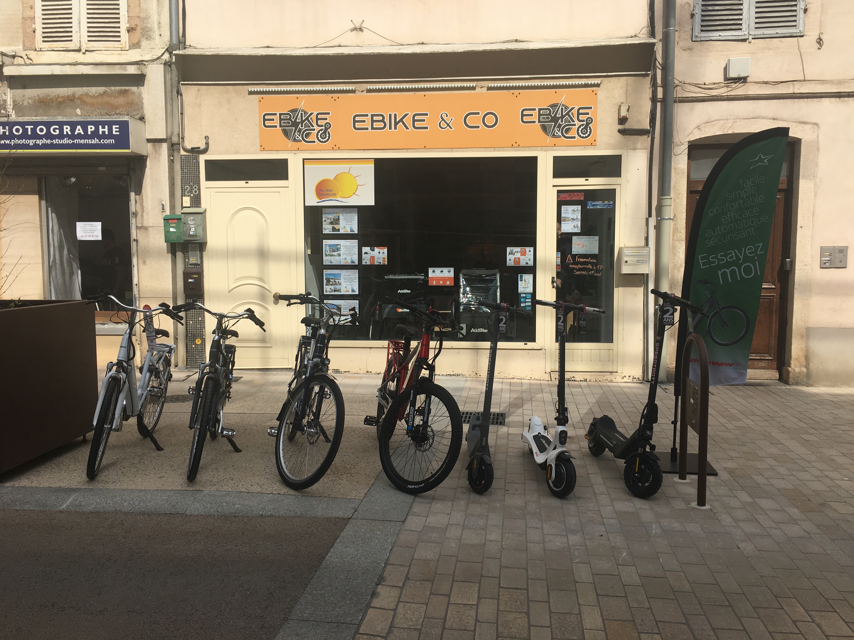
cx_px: 427
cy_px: 320
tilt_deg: -5.0
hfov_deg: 61.7
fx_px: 715
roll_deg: +0.0
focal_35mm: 29
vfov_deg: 48.2
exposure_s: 1/2653
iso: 25
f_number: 2.2
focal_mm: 4.15
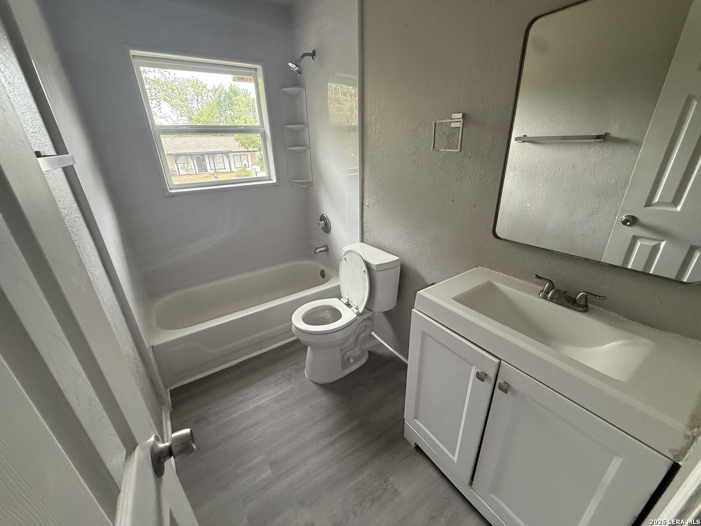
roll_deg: +1.4
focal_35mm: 14
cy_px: 263
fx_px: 284
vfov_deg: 85.7
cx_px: 350
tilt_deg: -23.1
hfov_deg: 102.1
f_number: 2.2
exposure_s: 1/65
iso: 320
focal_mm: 2.22
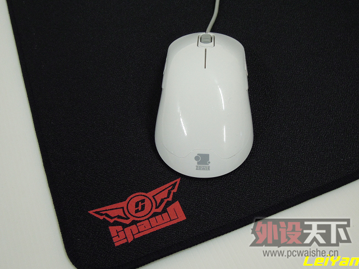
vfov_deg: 32.2
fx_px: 467
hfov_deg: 42.1
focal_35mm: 45
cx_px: 180
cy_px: 134
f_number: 3.5
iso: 400
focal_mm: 8.1
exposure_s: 1/25
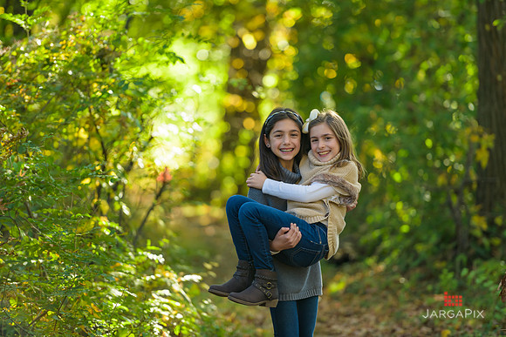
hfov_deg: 10.3
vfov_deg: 6.9
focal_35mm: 200
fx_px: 2812
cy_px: 168
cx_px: 253
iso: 200
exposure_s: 1/200
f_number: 3.2
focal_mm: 200
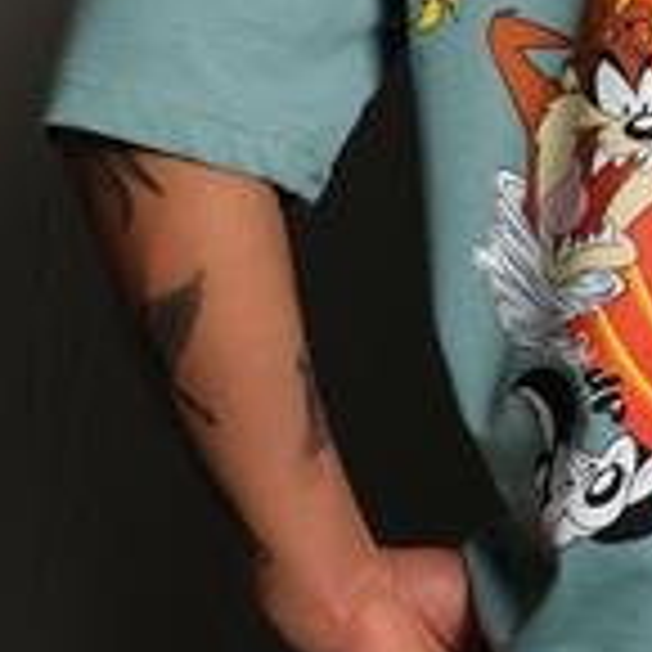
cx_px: 881
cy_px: -85
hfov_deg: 11.9
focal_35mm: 142
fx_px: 3026
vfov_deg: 12.1
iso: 160
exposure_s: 1/160
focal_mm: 23.3
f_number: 5
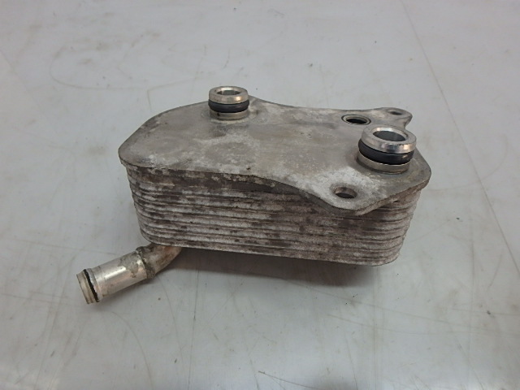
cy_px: 195
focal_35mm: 21
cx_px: 260
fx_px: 315
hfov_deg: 79.0
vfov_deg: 63.4
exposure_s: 1/60
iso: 200
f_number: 3.5
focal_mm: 3.7
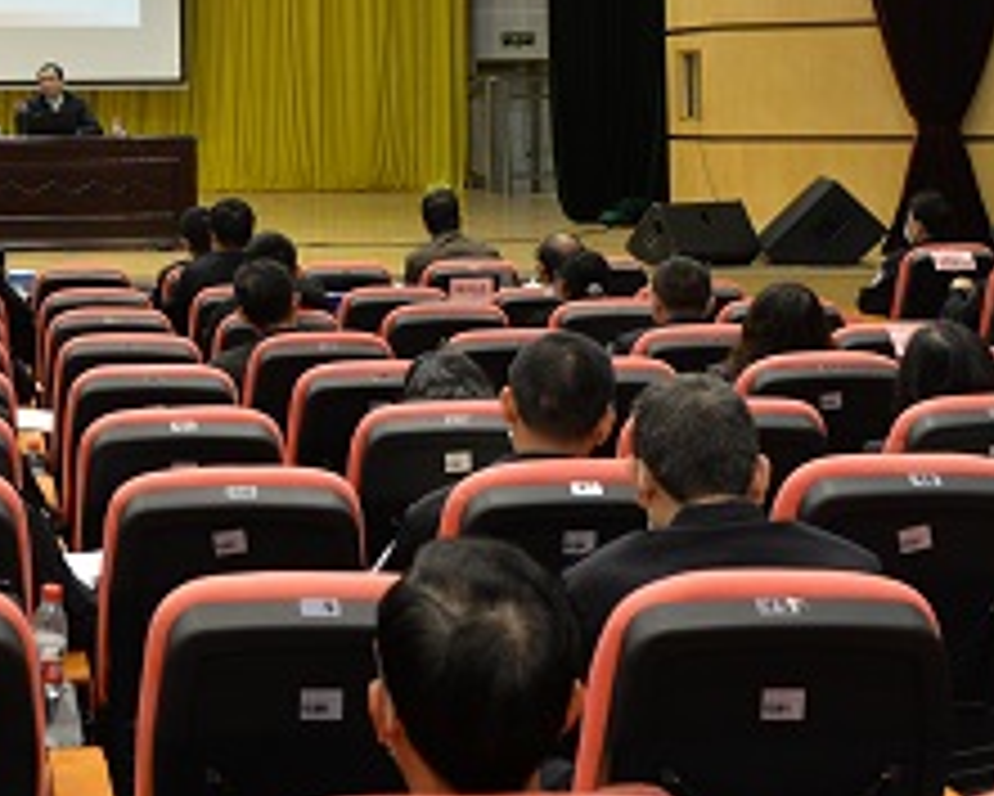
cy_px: 18
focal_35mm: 74
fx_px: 2178
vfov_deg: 20.1
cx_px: -27
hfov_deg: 24.4
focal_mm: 29
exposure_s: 1/80
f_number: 5
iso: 1000
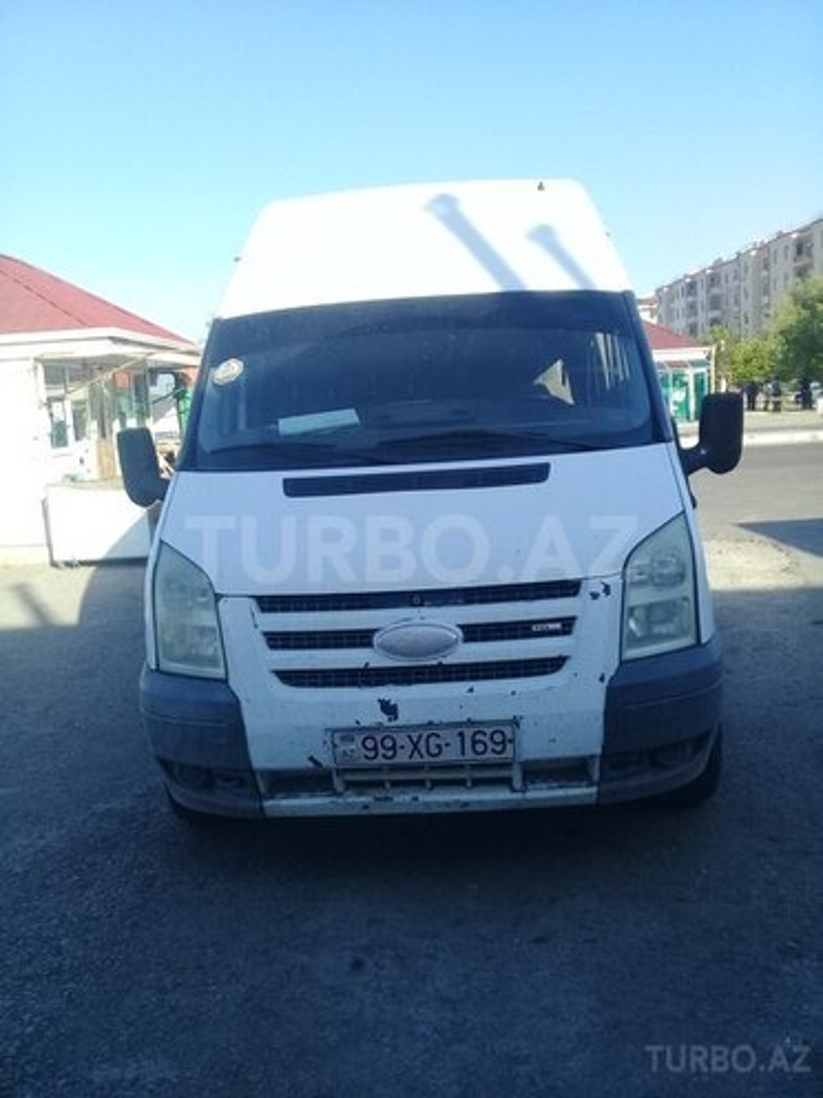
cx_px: 412
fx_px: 983
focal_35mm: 31
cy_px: 549
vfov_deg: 58.4
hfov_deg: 45.4
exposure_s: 1/537
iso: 50
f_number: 2.2
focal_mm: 3.3
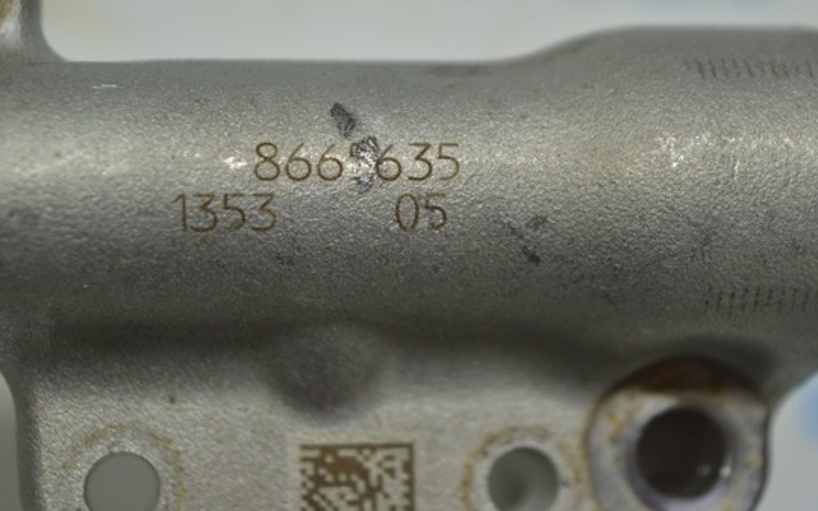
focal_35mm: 100
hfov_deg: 20.9
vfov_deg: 13.1
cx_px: 374
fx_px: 2220
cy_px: 192
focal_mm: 55
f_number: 5.6
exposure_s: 1/40
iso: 400
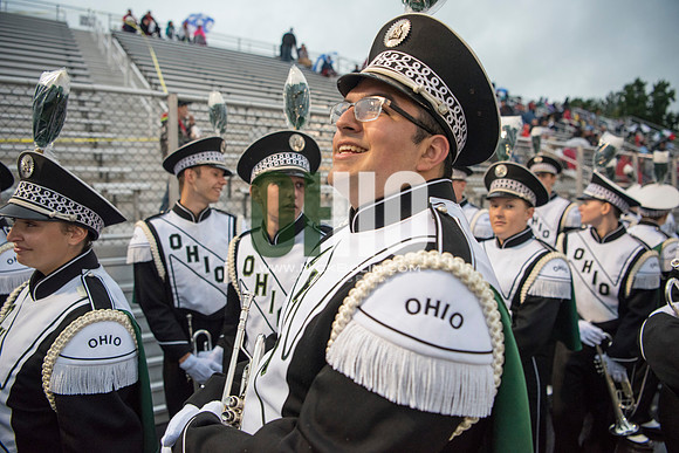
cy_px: 226
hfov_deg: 73.7
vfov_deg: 53.2
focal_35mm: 24
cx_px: 340
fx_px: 453
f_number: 3.2
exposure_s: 1/800
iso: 2000
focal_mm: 24
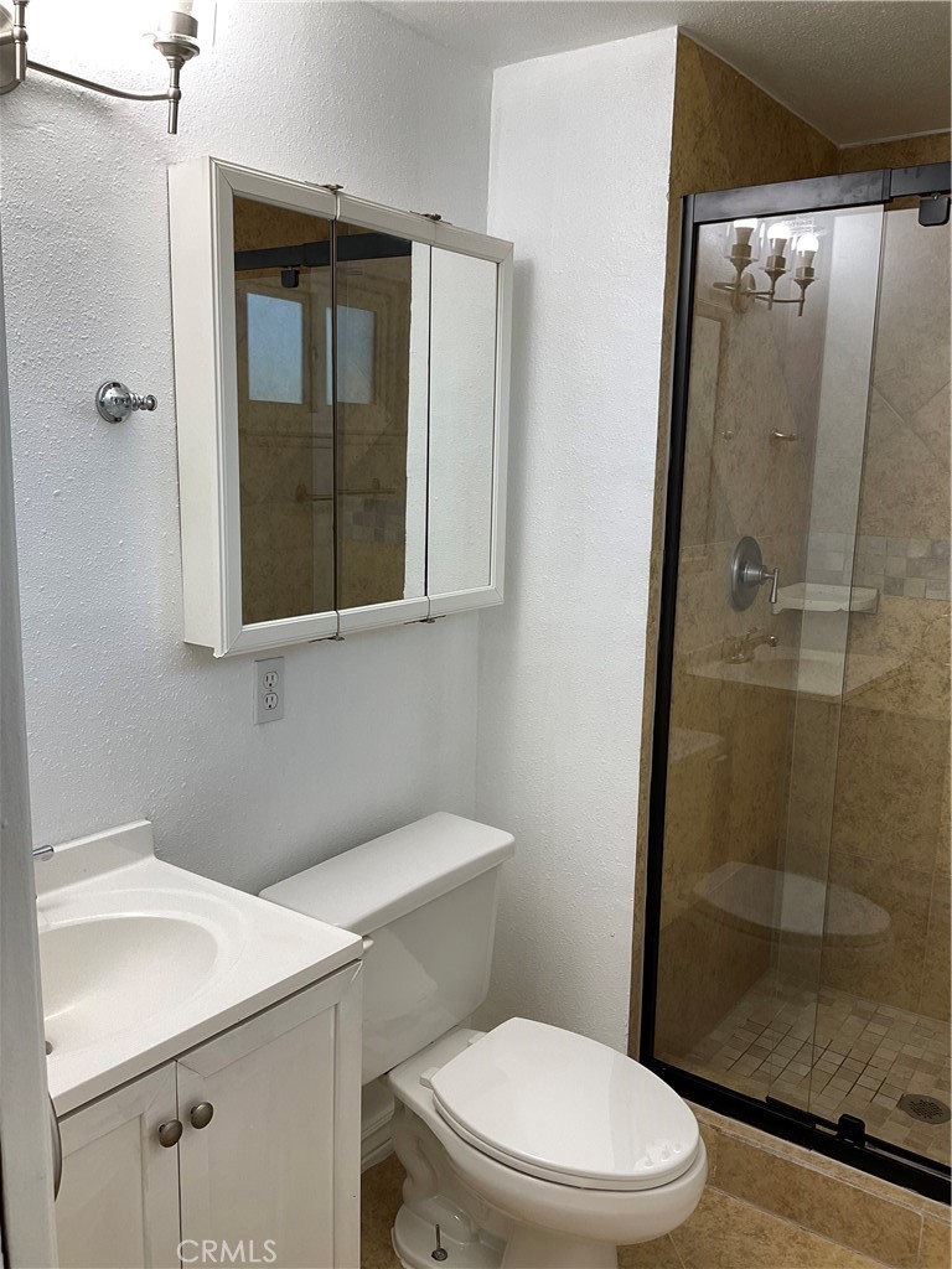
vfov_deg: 61.7
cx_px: 476
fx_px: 1063
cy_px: 634
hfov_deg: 48.2
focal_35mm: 29
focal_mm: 3
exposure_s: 1/60
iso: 50
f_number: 1.8
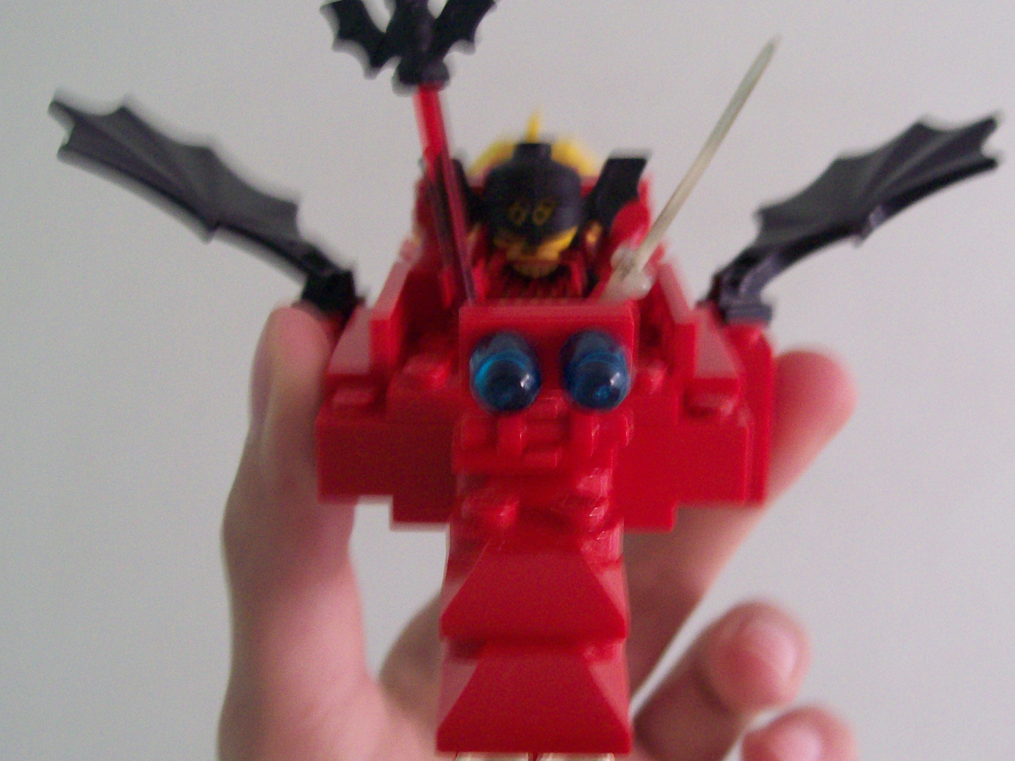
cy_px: 417
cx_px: 574
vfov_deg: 30.9
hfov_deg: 40.4
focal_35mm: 47
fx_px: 1378
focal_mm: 6
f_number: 2.7
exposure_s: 1/11
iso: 160
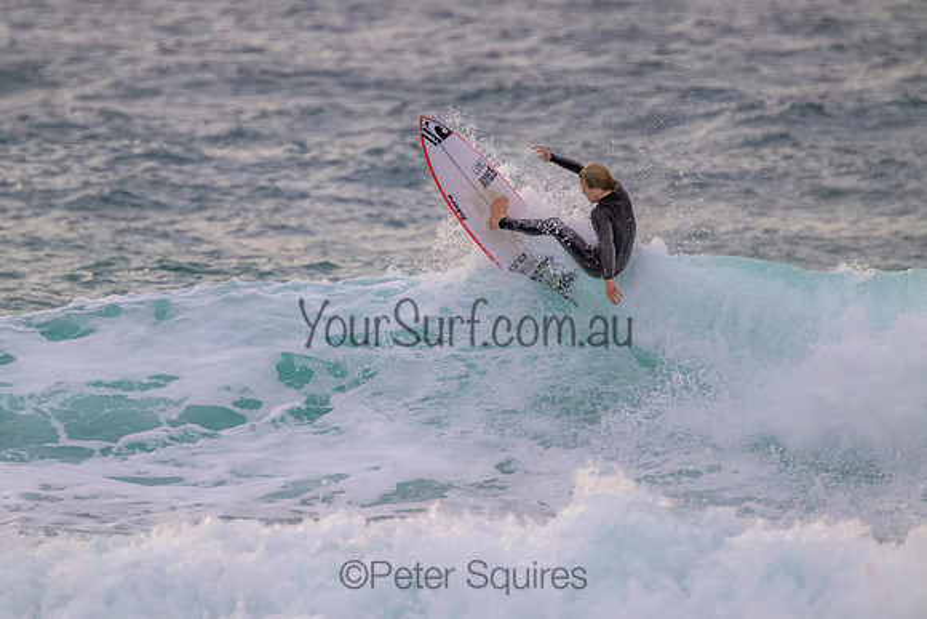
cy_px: 310
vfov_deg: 1.7
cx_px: 464
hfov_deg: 2.6
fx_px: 20604
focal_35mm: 800
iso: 5600
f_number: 11
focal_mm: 800
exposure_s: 1/1600
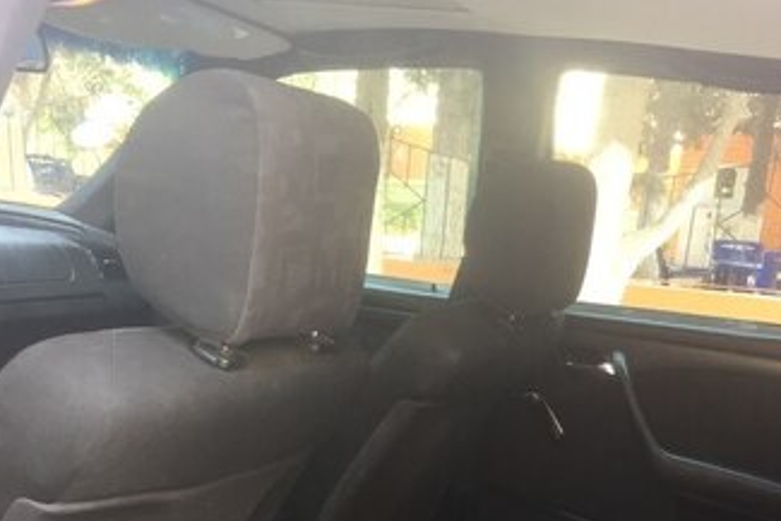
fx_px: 998
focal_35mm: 46
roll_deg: -2.2
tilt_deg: -19.6
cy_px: 576
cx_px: 397
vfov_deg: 26.8
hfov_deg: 42.7
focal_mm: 4.15
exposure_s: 1/33
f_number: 2.2
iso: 40
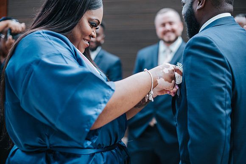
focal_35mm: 50
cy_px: 82
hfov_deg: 39.6
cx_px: 123
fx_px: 342
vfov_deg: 27.0
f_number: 2.2
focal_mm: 50
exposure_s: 1/640
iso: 320
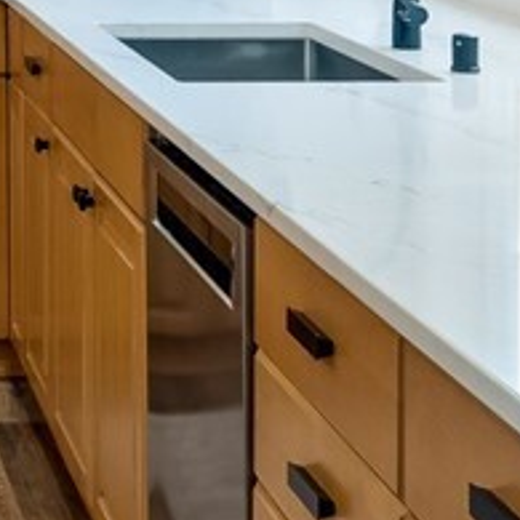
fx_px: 2005
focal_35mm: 118
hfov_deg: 14.0
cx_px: -229
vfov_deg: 14.0
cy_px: -229
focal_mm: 16
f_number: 9
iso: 400
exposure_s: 1/200
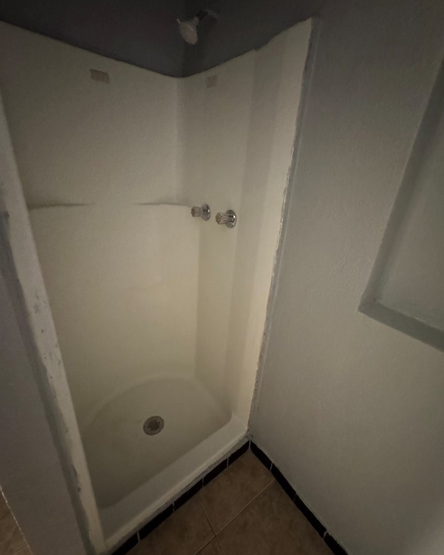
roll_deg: -4.5
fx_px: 246
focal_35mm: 15
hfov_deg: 84.0
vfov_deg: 96.8
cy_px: 274
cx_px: 225
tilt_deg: -23.5
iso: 1250
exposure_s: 1/30
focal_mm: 2.22
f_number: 2.2
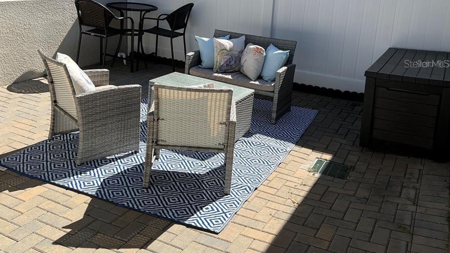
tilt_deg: -13.7
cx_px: 225
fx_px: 453
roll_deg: -3.9
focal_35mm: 38
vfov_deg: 30.6
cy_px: 63
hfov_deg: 52.8
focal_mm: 5.7
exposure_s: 1/2841
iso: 50
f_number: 1.5
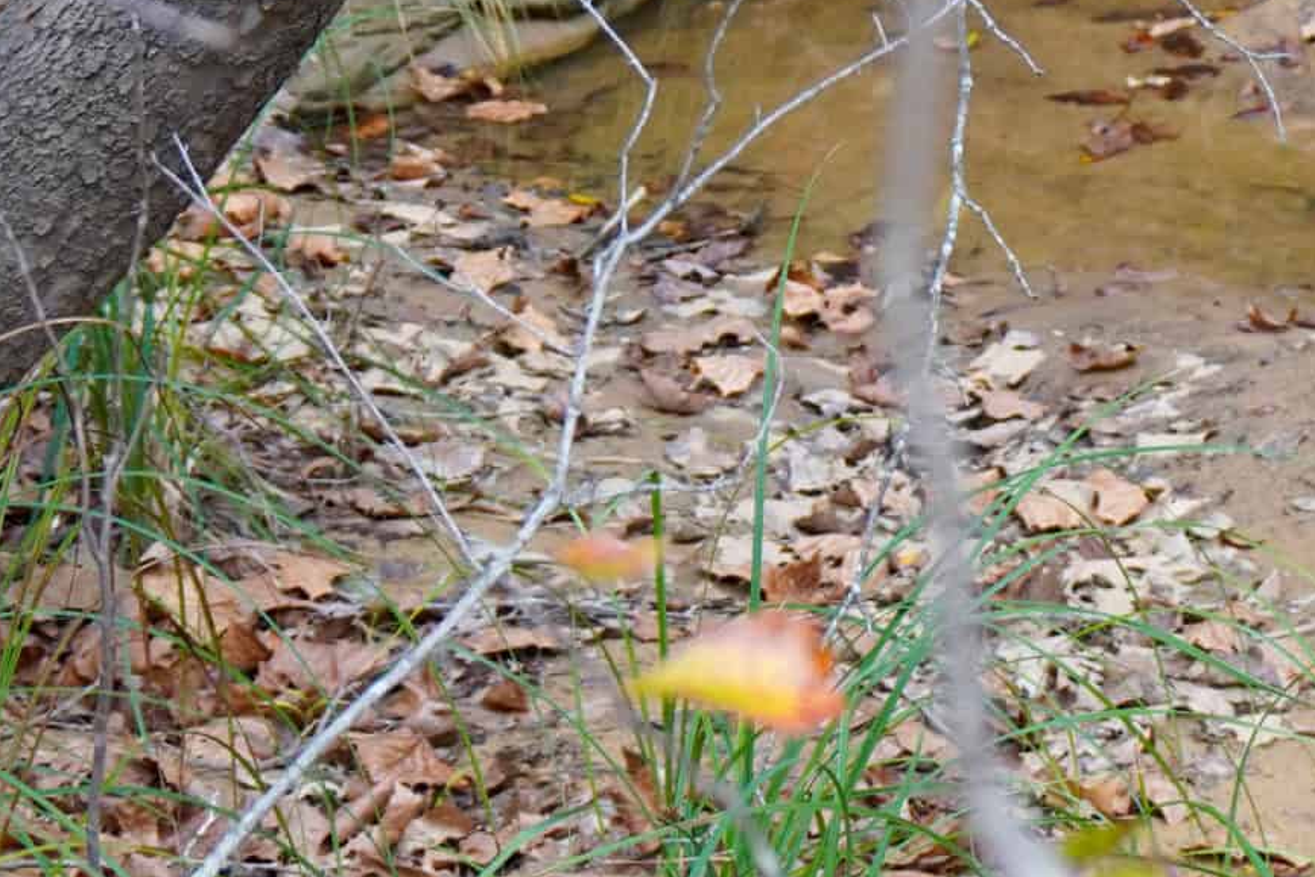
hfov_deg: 13.5
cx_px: 1225
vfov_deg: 9.0
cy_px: -36
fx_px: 5516
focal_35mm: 151
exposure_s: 1/160
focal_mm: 34
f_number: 4
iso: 250
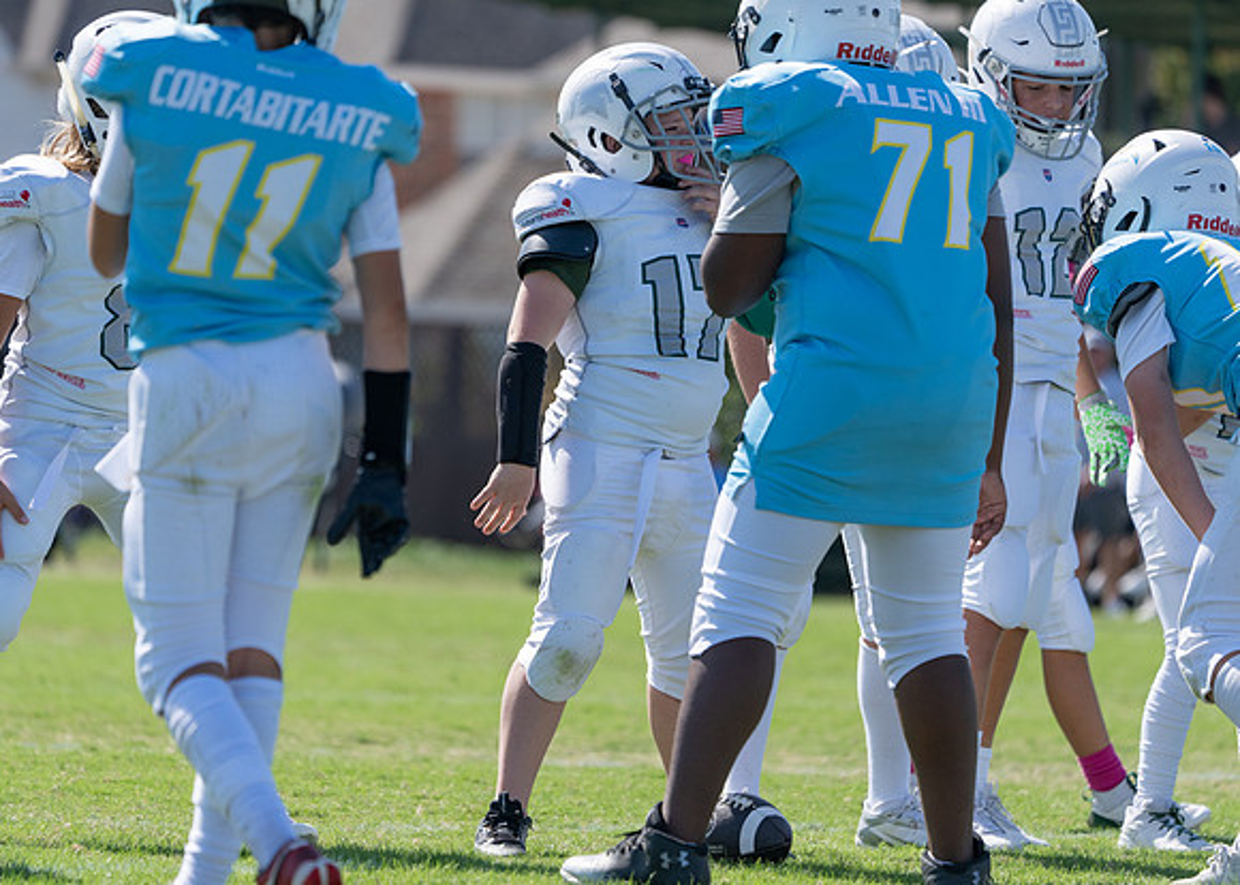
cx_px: 620
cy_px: 442
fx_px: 10183
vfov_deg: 5.0
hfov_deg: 7.0
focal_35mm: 289
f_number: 5.6
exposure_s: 1/1600
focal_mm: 276
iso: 320
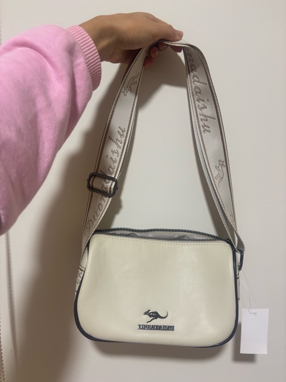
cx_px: 143
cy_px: 191
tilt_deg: -5.7
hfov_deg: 53.1
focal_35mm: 26
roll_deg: -0.4
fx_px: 286
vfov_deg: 67.3
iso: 100
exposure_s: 1/50
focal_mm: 5.96
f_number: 1.6
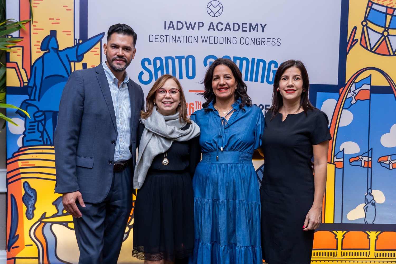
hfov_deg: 51.9
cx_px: 198
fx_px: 407
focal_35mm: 37
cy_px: 132
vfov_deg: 35.9
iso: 1600
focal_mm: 25
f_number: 4
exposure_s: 1/100
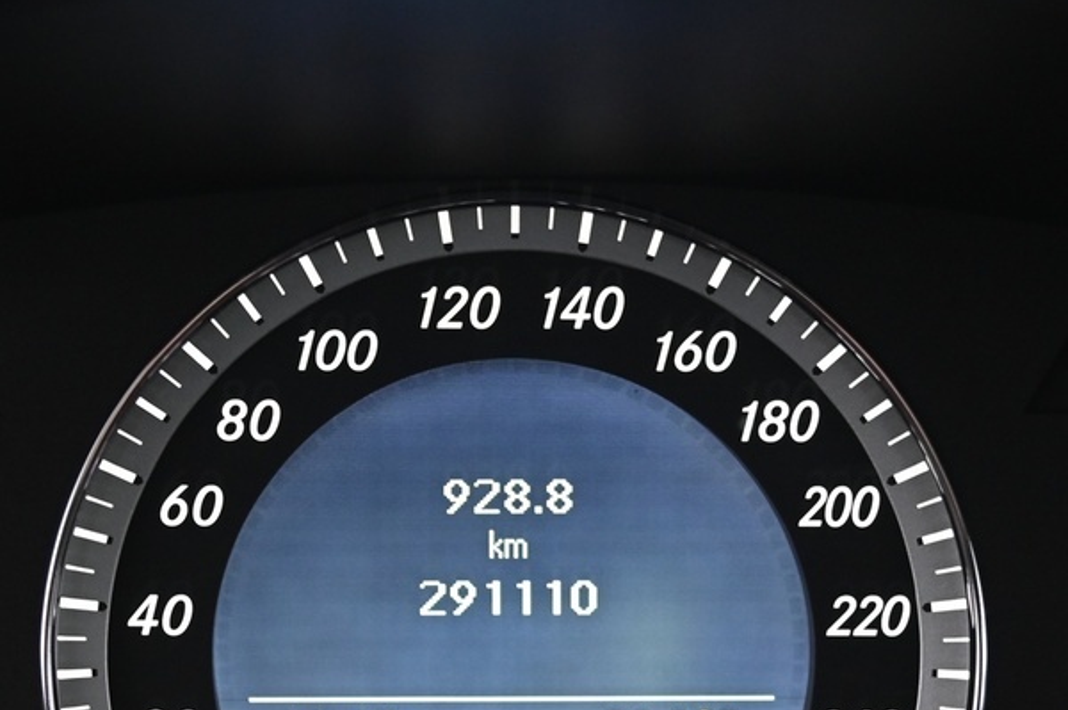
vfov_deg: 11.4
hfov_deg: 17.2
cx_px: 477
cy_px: 666
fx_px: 3527
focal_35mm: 119
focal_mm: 44
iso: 2000
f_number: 4
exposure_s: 1/20
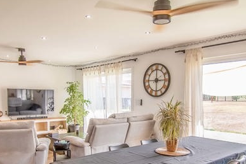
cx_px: 119
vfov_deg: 41.6
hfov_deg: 60.3
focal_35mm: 31
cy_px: 113
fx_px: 212
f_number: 4.5
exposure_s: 1/60
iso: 80
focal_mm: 10
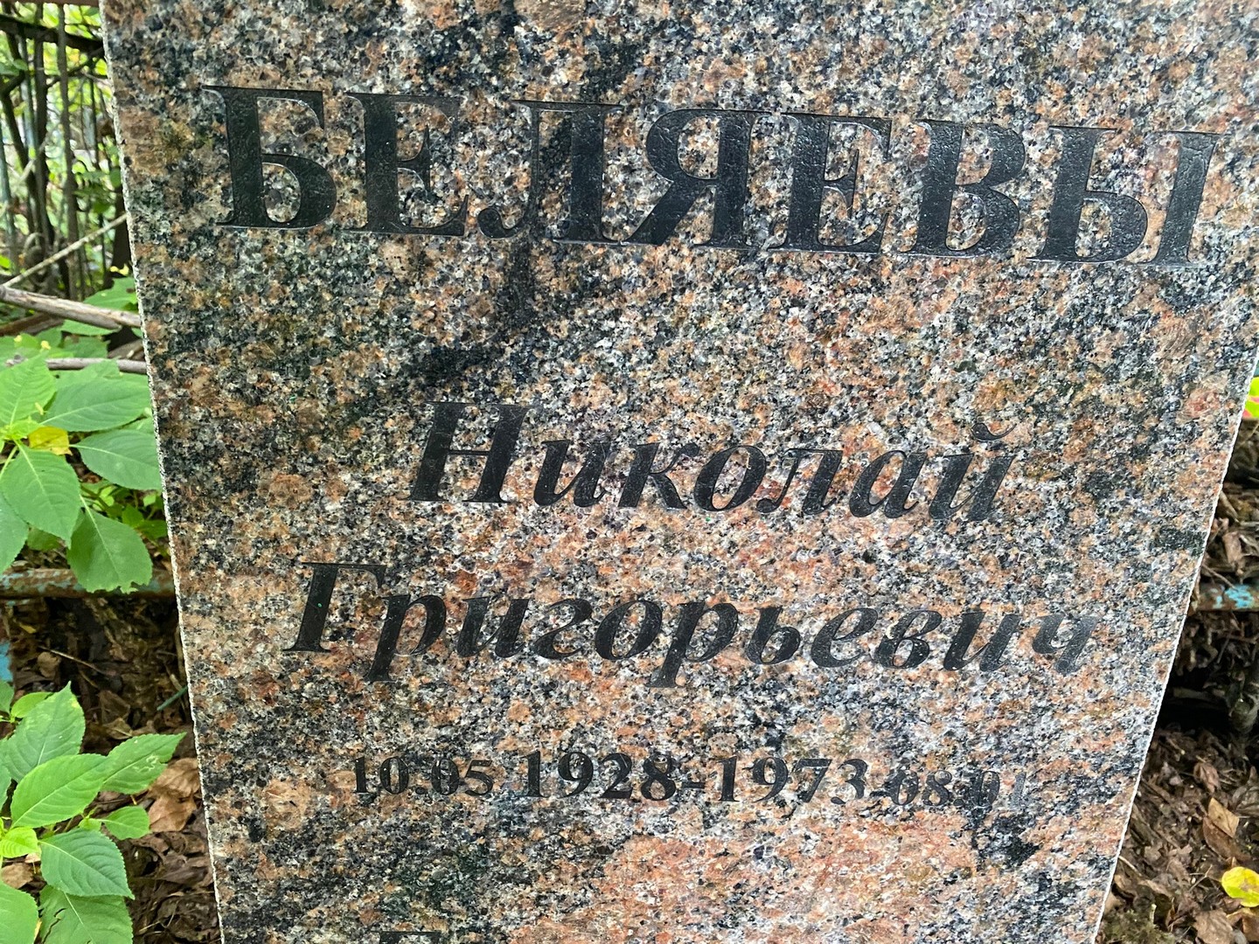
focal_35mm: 26
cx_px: 630
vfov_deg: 53.1
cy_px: 472
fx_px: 946
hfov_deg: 67.3
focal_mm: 4.25
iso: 400
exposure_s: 1/60
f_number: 1.8
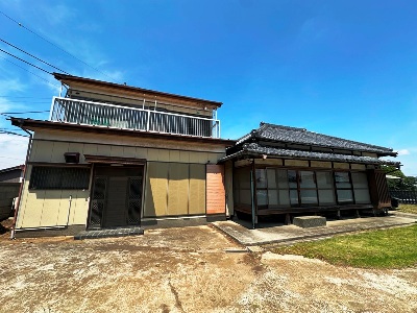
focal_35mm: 14
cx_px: 208
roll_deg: -0.5
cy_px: 156
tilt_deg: +9.7
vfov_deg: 85.7
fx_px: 169
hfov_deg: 102.1
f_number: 2.2
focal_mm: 2.22
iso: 40
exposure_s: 1/1247
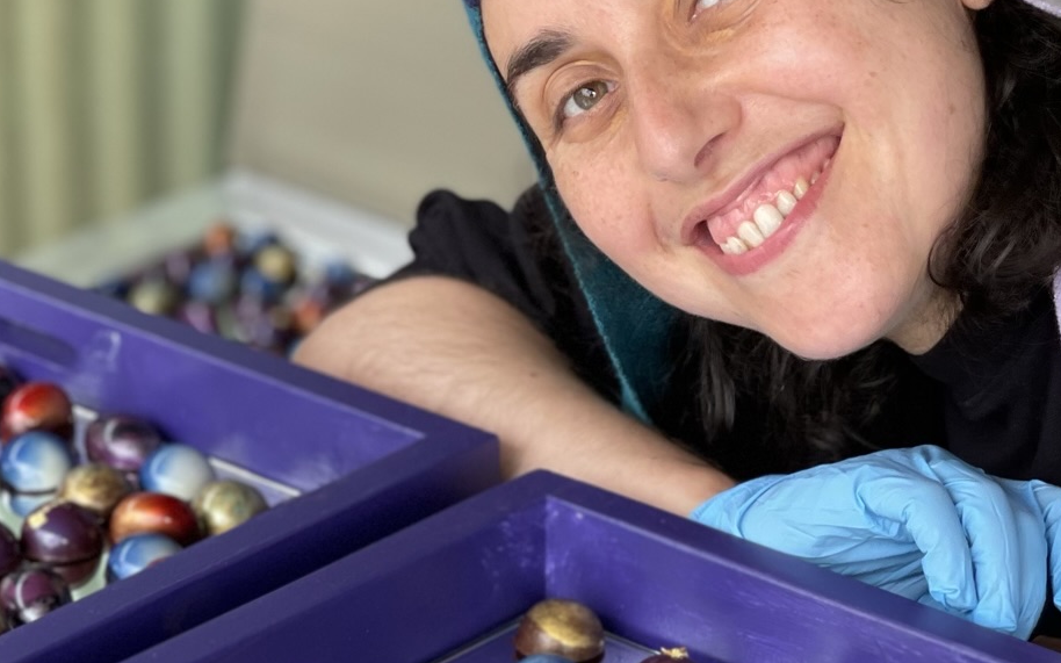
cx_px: 536
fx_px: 4395
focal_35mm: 152
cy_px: 506
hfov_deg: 13.8
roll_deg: -0.9
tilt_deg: -25.9
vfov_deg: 8.6
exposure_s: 1/121
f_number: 2.2
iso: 40
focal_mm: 7.5
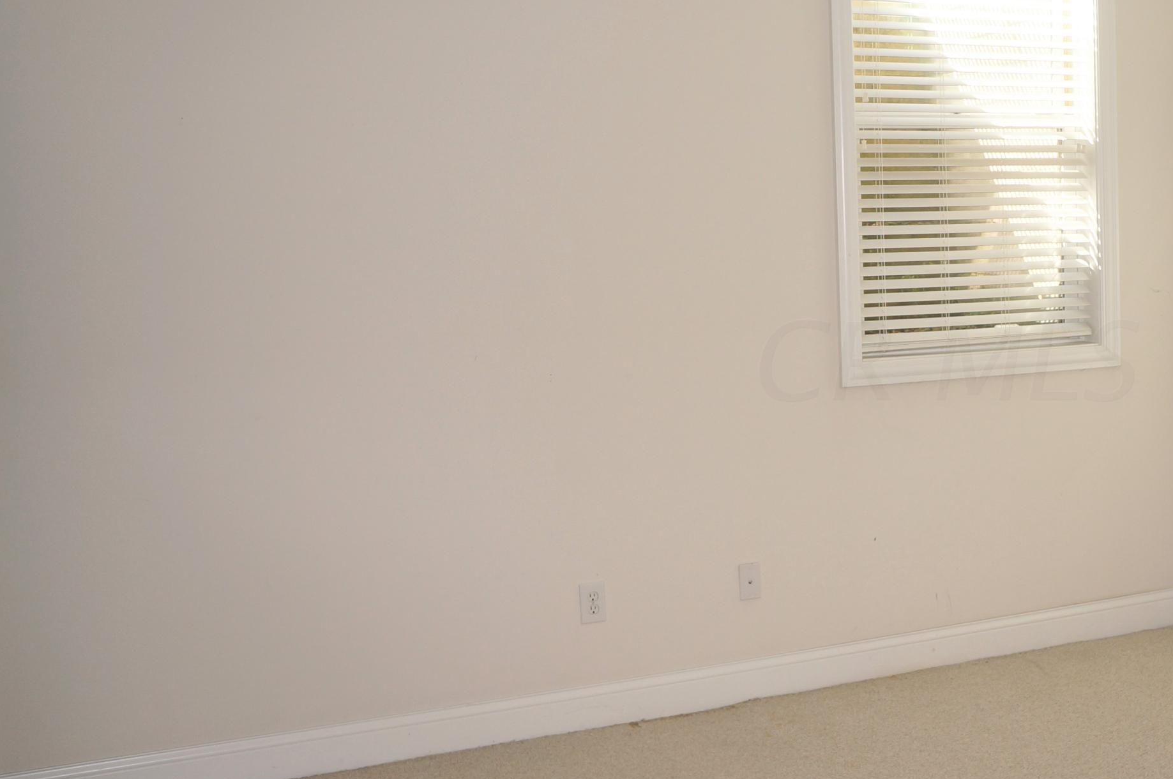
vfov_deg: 27.4
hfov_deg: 38.8
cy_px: 360
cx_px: 947
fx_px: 1595
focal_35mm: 49
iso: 200
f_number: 4
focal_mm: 20
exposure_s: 1/60
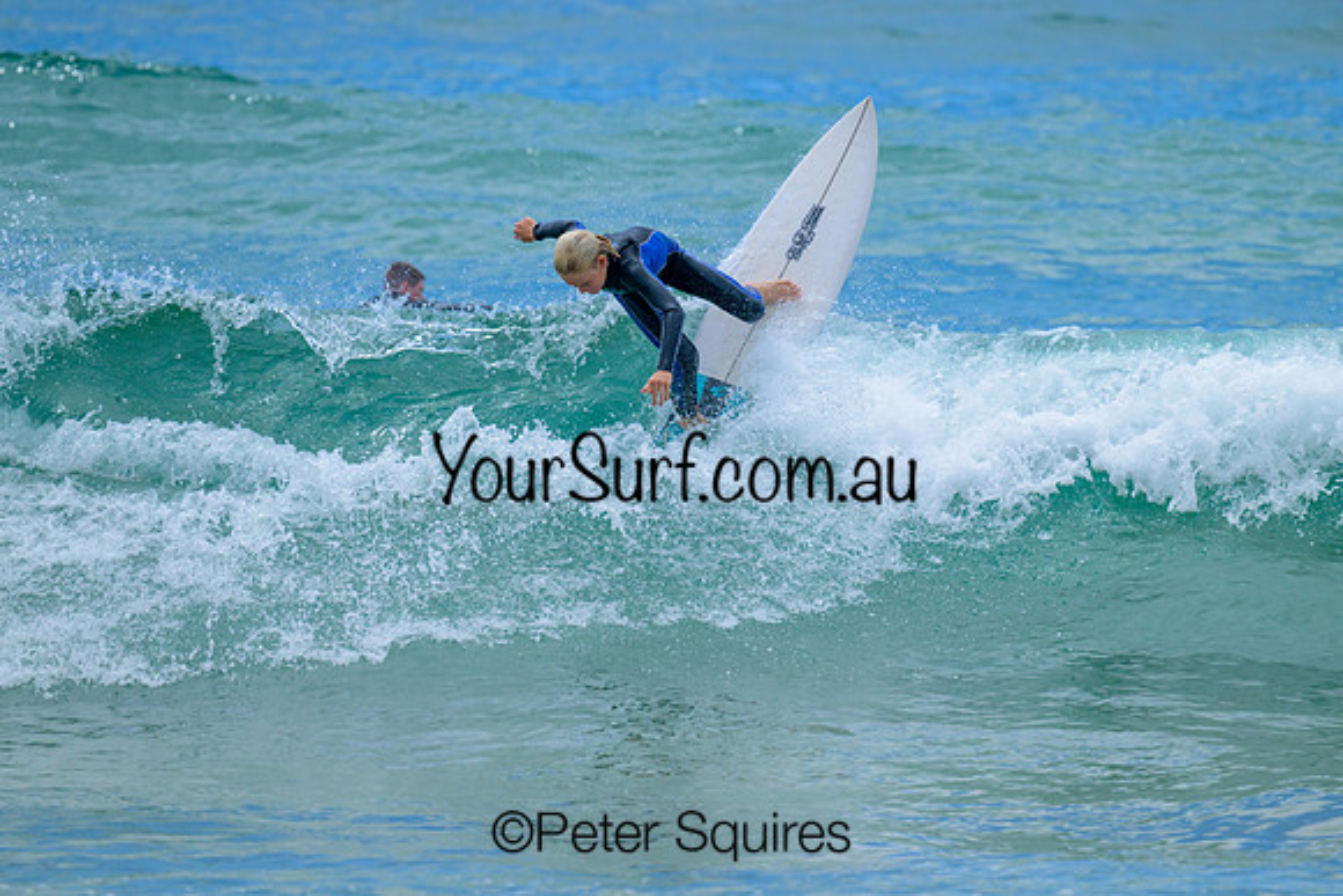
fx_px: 17071
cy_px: 398
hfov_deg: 4.5
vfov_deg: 3.0
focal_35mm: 458
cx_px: 727
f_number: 7.6
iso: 320
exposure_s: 1/2000
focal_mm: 410
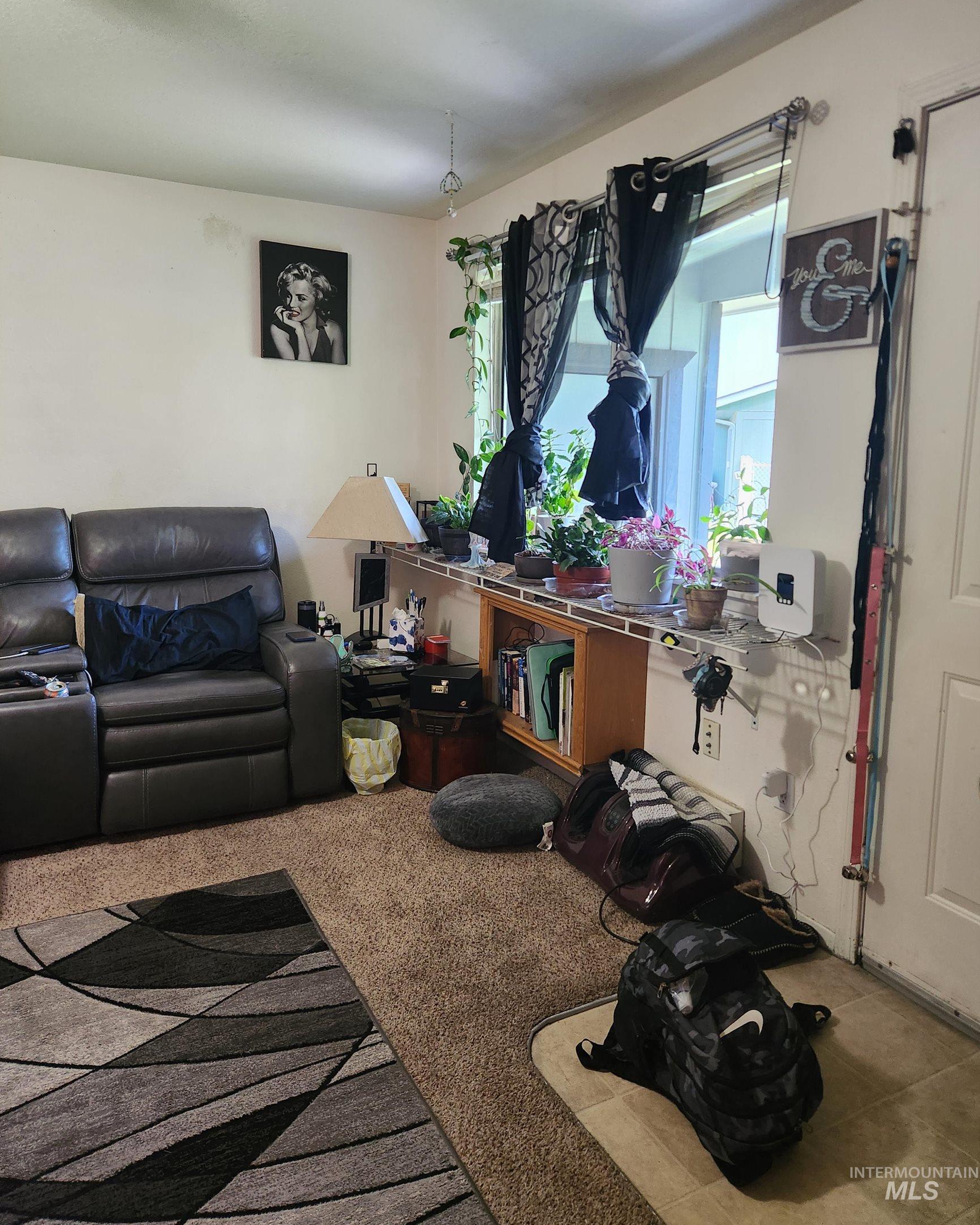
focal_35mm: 24
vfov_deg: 70.2
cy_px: 577
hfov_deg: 58.8
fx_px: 870
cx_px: 490
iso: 500
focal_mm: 5.4
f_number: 1.8
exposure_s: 1/60
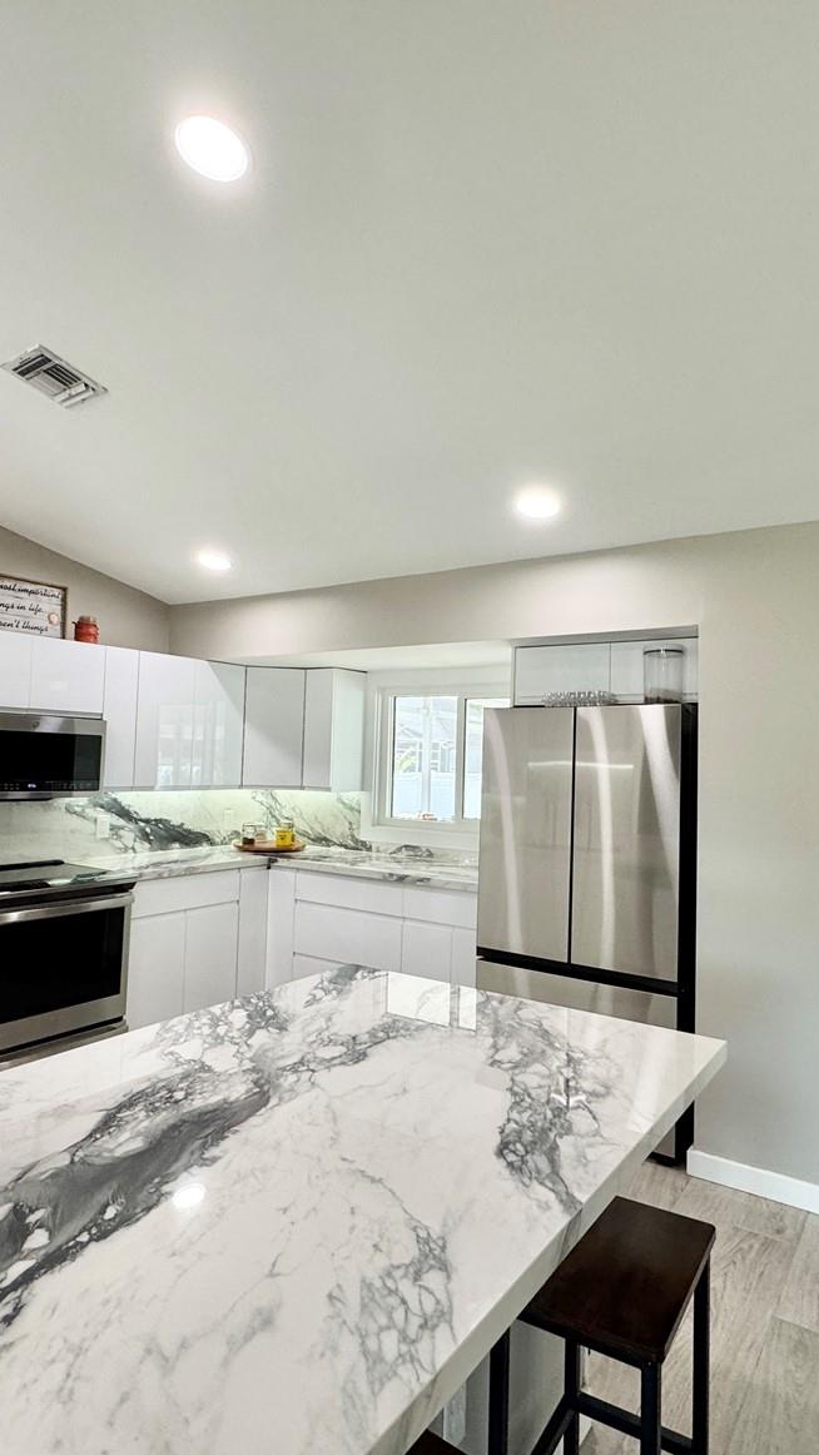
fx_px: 810
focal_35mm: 21
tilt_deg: +2.9
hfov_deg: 53.6
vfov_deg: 83.8
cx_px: 431
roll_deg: -1.3
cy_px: 721
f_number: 2.2
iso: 160
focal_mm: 2.22
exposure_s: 1/120
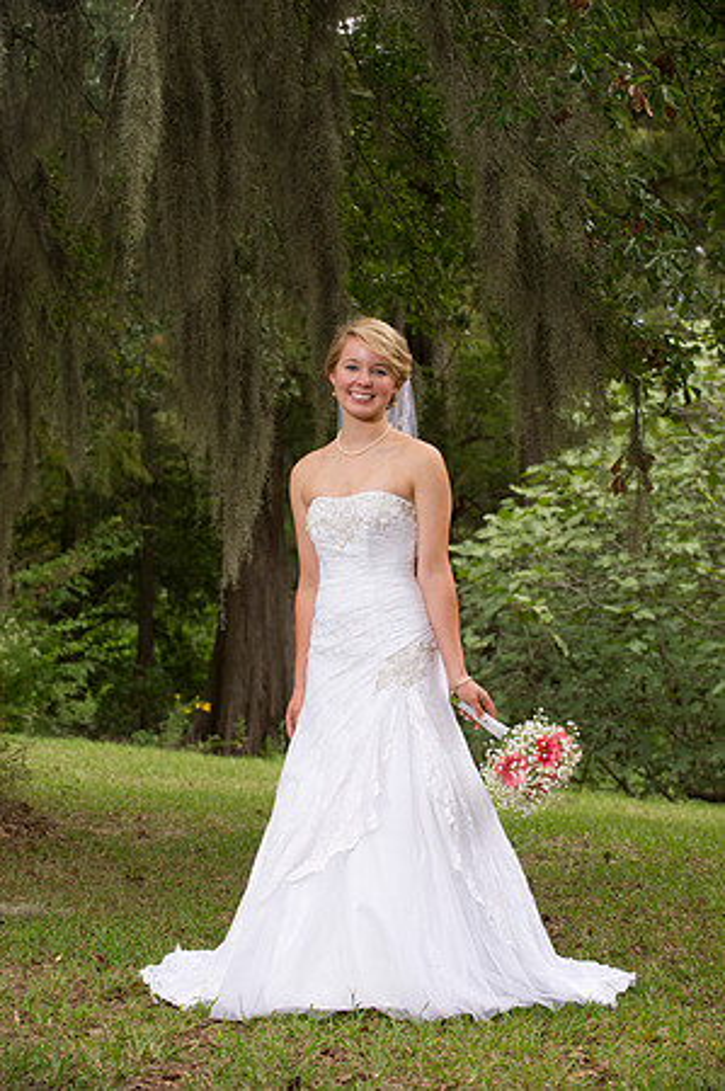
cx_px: 362
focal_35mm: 98
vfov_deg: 20.8
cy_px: 546
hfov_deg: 13.9
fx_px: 2967
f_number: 6.3
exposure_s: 1/125
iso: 500
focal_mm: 98
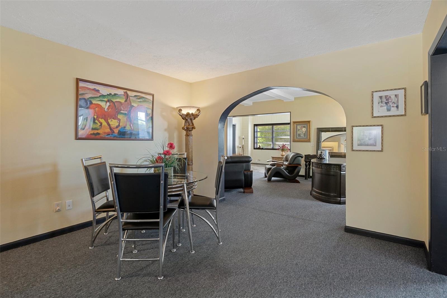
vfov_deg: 70.4
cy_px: 149
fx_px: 211
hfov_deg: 93.3
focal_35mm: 17
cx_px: 224
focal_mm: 17
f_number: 9
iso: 320
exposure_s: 2
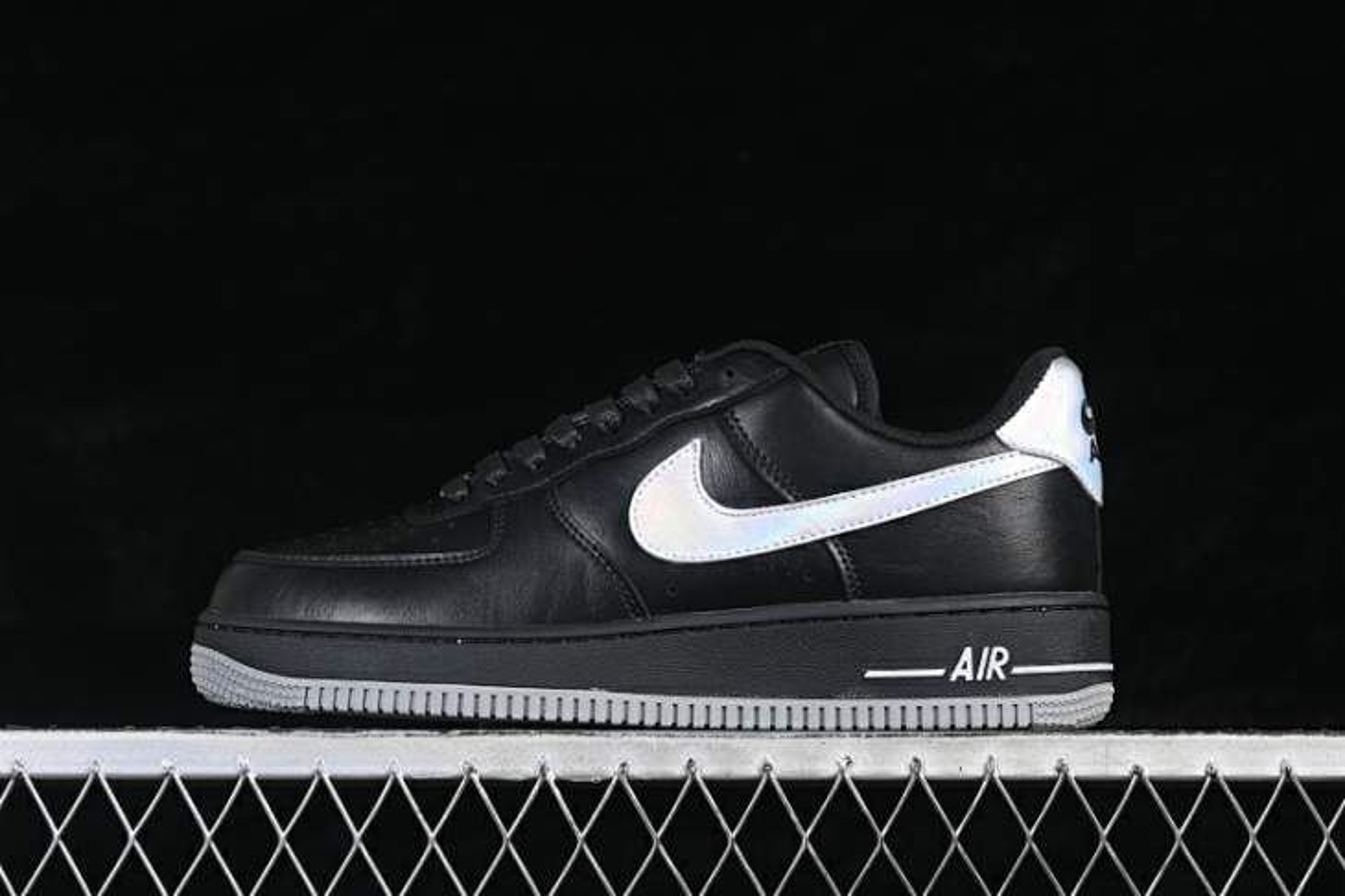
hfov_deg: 27.0
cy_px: 448
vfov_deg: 18.2
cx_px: 672
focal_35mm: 75
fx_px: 2801
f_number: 6.3
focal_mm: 50
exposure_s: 1/60
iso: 160
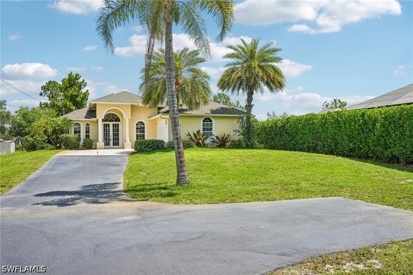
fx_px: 355
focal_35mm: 31
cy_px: 138
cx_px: 206
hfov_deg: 60.3
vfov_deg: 42.3
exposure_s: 1/1000
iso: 400
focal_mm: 31
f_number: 8
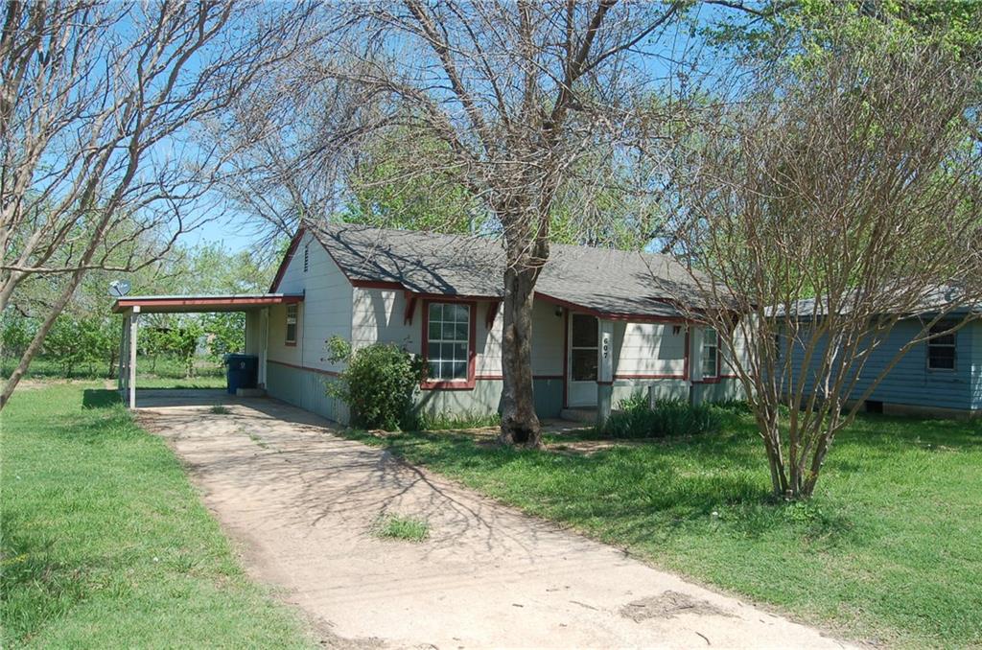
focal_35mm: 27
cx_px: 491
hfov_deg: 67.5
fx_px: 735
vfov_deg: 47.7
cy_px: 325
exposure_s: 1/250
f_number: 8
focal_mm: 18
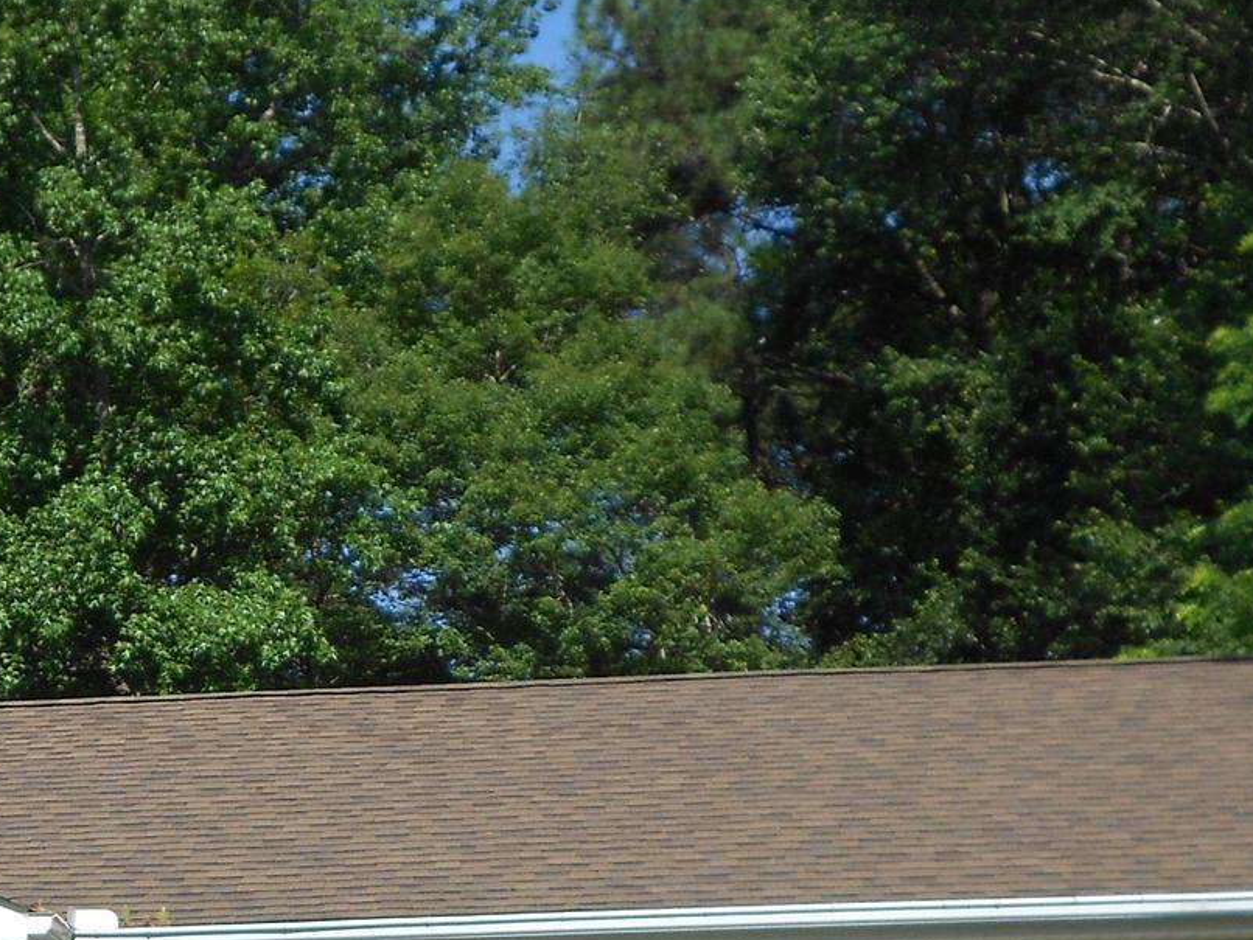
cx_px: 176
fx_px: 3404
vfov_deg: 15.2
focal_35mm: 94
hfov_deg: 20.5
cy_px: 1086
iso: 80
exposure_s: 1/640
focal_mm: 6.7
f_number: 3.9
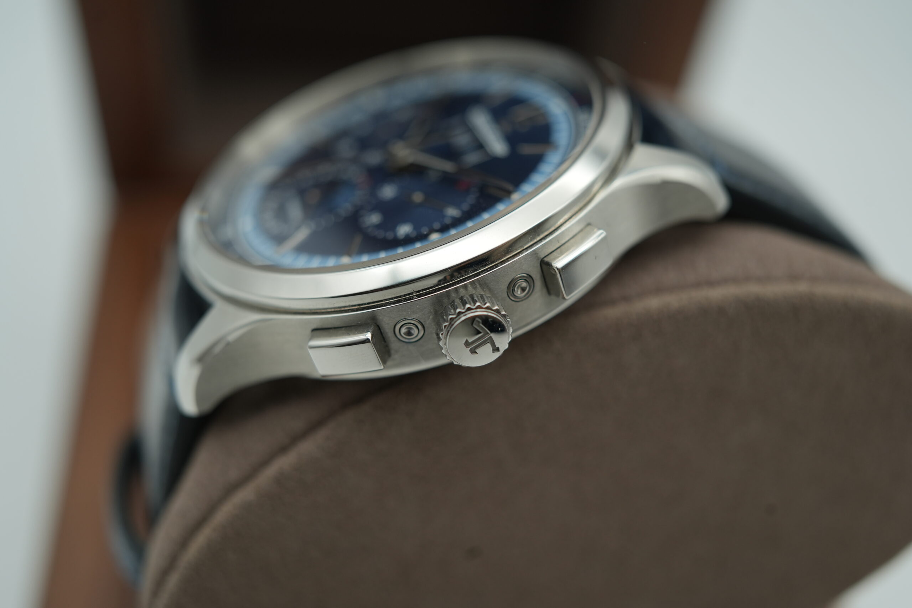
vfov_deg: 37.9
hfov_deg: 54.4
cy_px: 304
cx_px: 456
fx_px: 887
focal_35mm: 35
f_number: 5
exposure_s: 1/250
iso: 400
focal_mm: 35
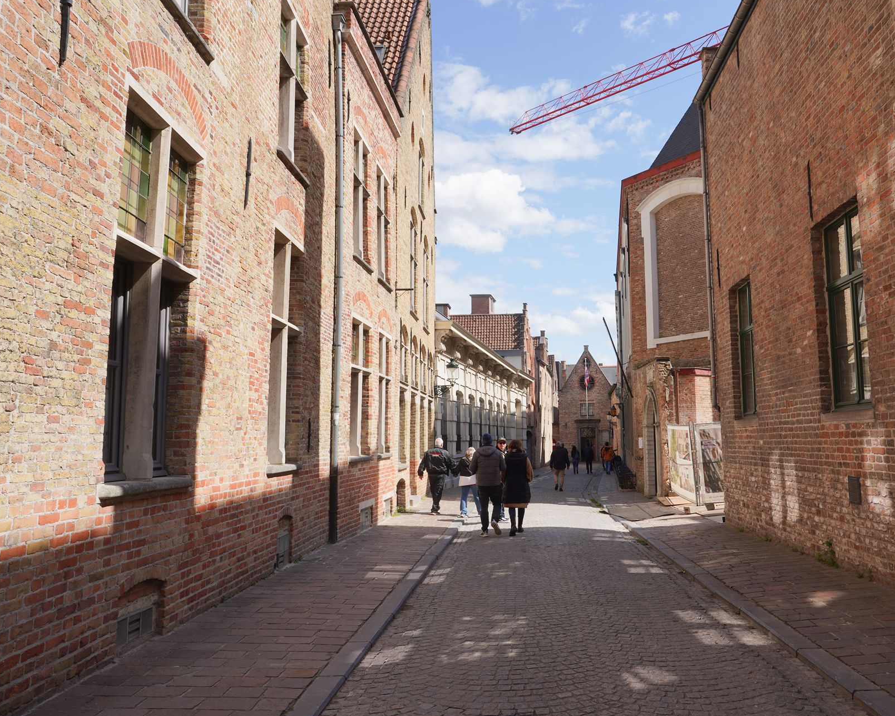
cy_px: 356
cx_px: 539
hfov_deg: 61.7
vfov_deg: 51.5
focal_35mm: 28
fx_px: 742
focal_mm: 24
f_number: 14
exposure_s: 1/100
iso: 100
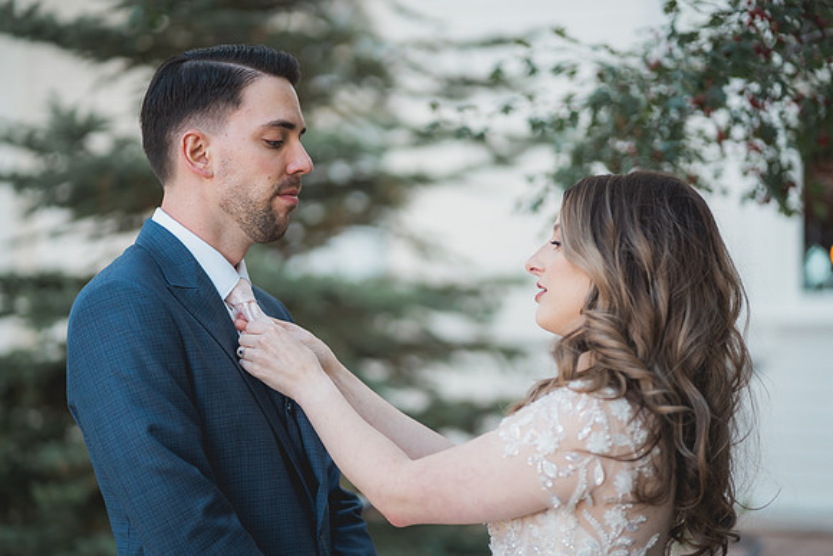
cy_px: 278
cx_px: 416
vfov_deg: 15.6
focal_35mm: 88
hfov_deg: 23.2
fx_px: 2026
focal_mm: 85
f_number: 1.8
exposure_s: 1/1000
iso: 1000
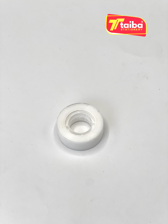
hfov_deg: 19.1
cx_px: 84
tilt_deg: -58.3
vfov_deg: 25.3
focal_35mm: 77
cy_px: 112
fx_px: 498
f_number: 2.8
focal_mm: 9
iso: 32
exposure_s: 1/449
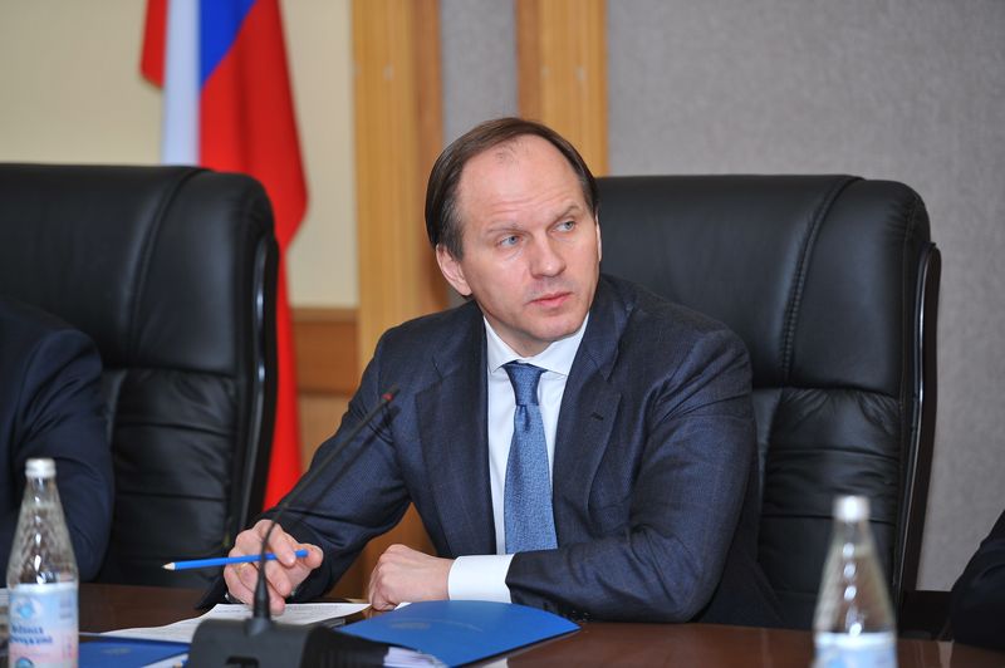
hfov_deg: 13.3
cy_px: 334
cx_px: 502
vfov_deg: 8.8
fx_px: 4323
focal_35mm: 155
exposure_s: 1/60
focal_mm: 155
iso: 200
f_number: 2.8
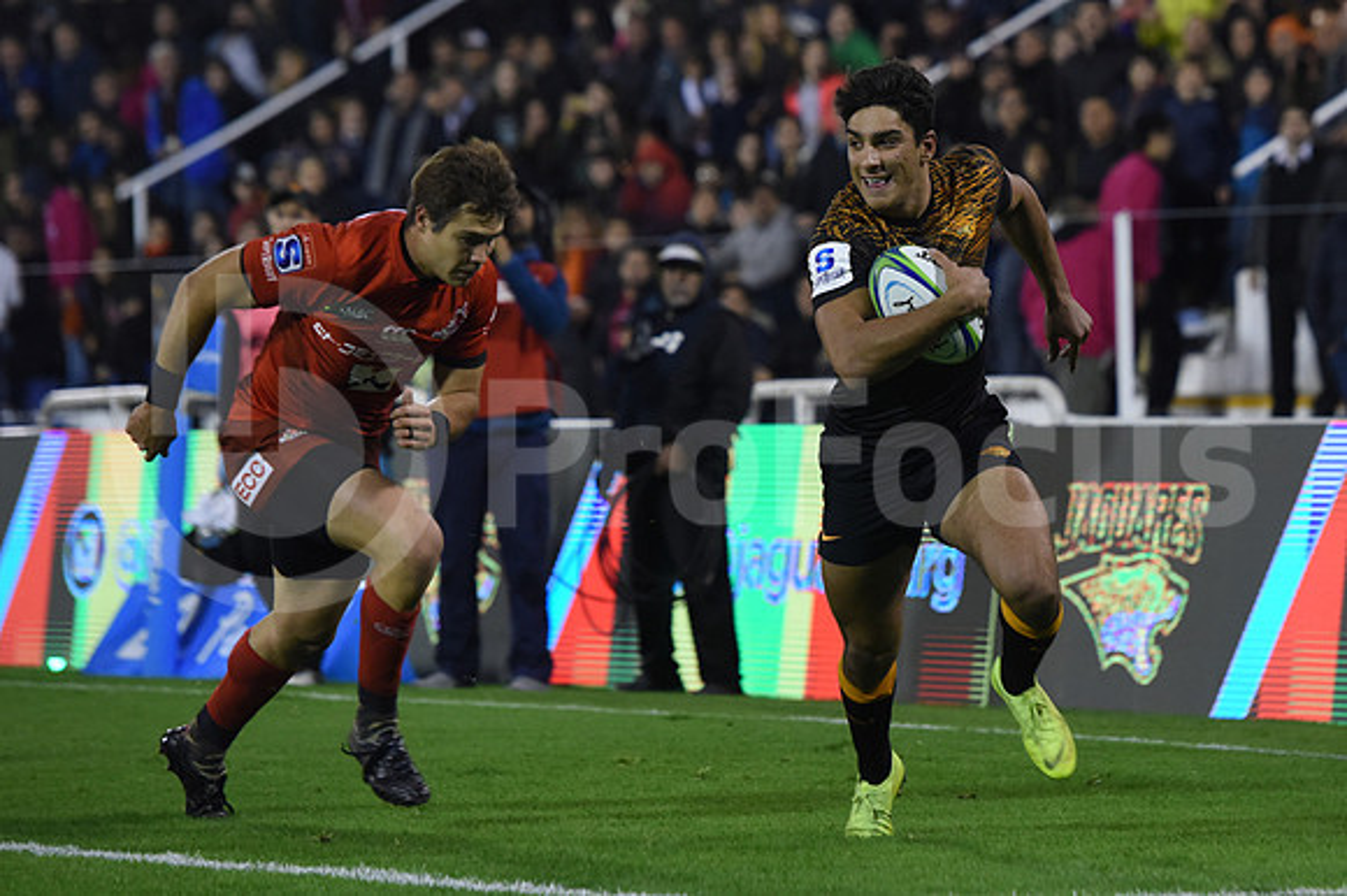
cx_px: 674
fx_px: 6170
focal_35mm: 165
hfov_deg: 12.5
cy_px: 448
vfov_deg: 8.3
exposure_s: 1/800
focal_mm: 165
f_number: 4
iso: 2500
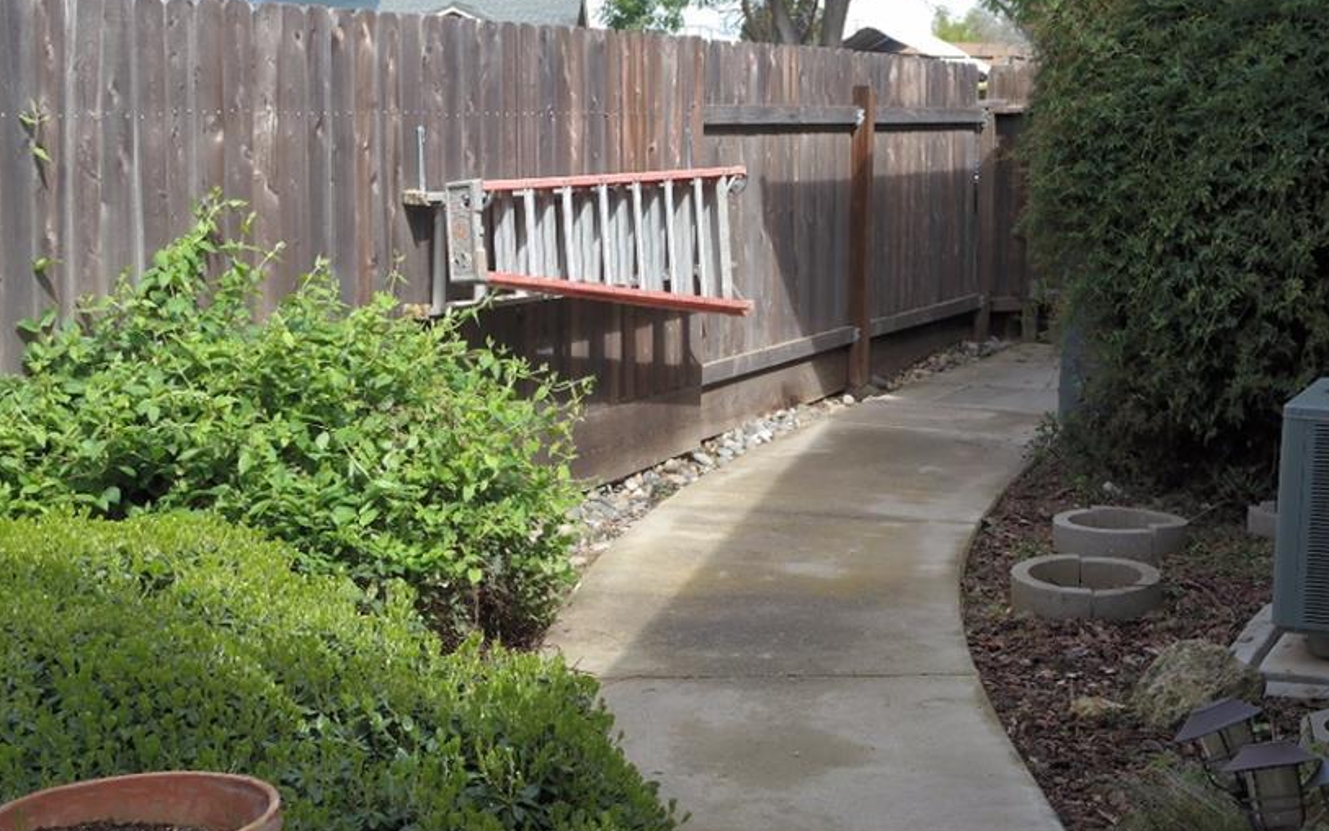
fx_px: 2246
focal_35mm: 62
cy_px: 428
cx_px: 769
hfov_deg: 32.9
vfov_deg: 21.0
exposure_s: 1/180
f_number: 5.6
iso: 100
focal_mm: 22
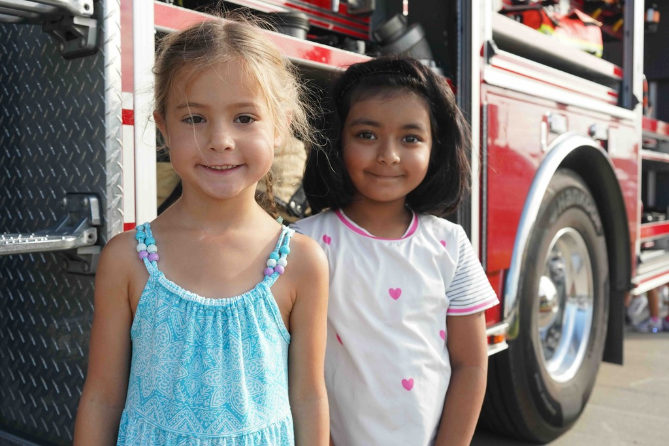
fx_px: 706
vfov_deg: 35.1
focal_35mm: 38
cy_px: 223
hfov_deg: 50.7
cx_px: 334
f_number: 6.3
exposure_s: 1/1600
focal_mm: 38
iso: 1250
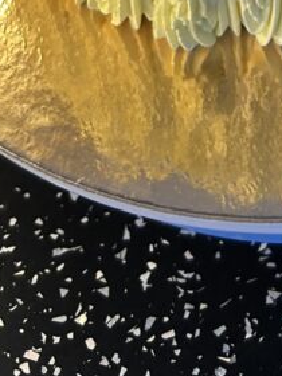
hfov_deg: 15.1
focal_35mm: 95
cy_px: -279
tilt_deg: -39.5
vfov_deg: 17.3
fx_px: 1032
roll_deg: +0.9
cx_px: 322
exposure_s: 1/121
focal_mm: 5.7
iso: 125
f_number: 1.5
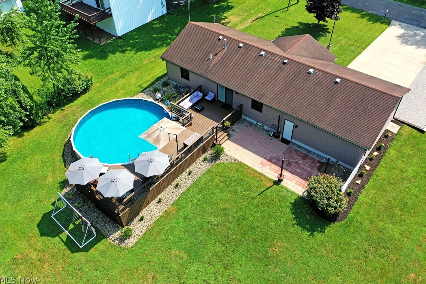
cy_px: 139
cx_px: 217
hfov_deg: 63.7
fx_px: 343
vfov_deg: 44.9
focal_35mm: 29
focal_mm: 10.26
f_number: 5.6
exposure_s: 1/320
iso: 100
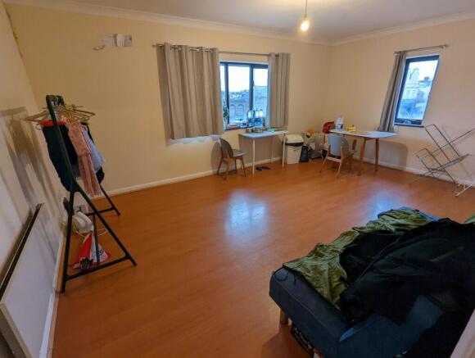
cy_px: 179
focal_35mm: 16
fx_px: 220
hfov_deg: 94.4
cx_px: 238
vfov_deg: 78.3
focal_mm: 2.35
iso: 120
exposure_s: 1/50
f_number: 2.2
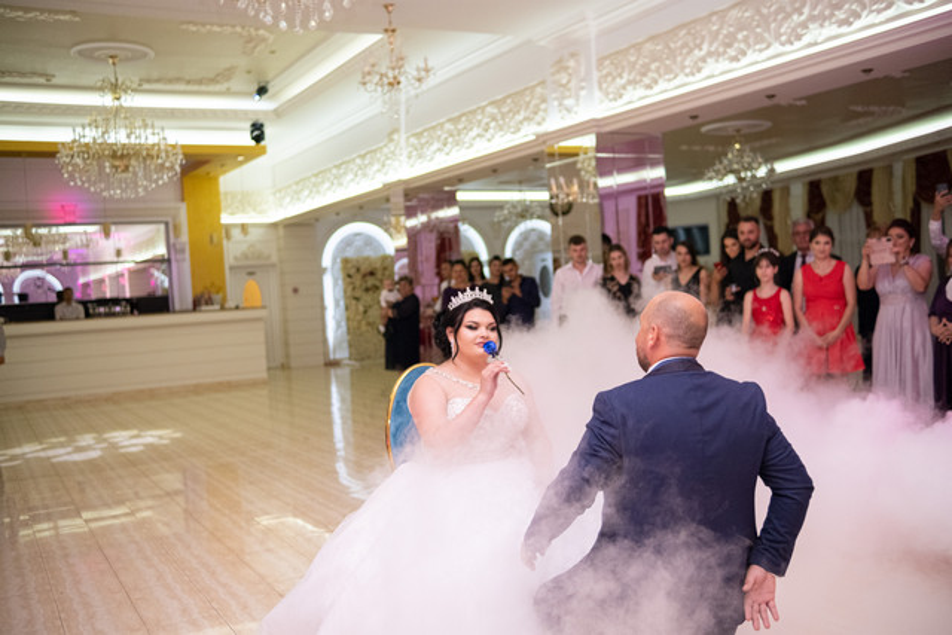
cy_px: 318
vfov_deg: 37.9
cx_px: 476
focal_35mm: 35
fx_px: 926
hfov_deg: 54.4
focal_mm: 23
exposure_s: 1/125
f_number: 1.8
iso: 1250
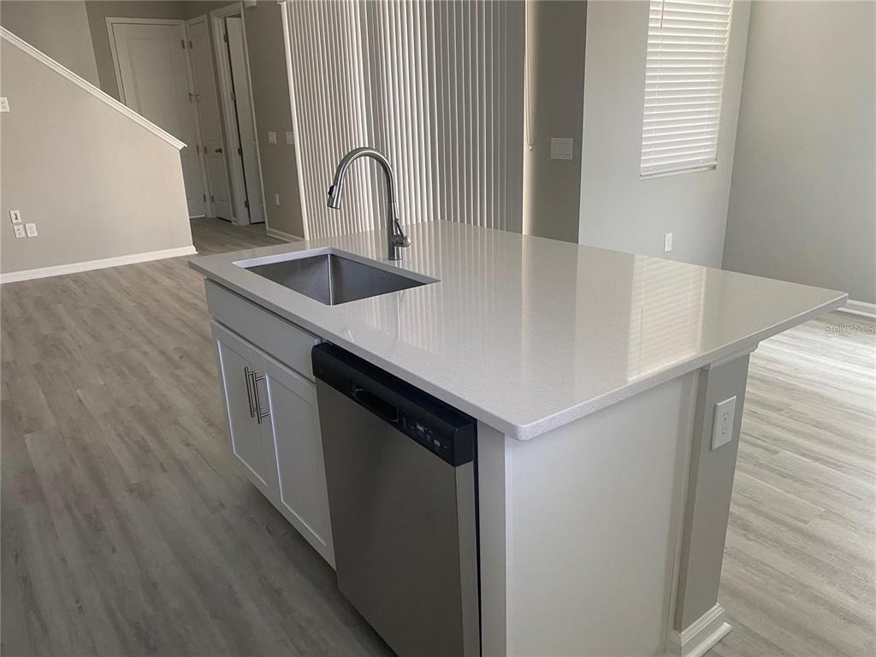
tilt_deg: -20.3
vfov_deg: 53.1
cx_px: 438
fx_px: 658
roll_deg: +1.8
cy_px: 328
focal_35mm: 26
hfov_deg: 67.3
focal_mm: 4.25
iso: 125
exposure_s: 1/83
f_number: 1.8
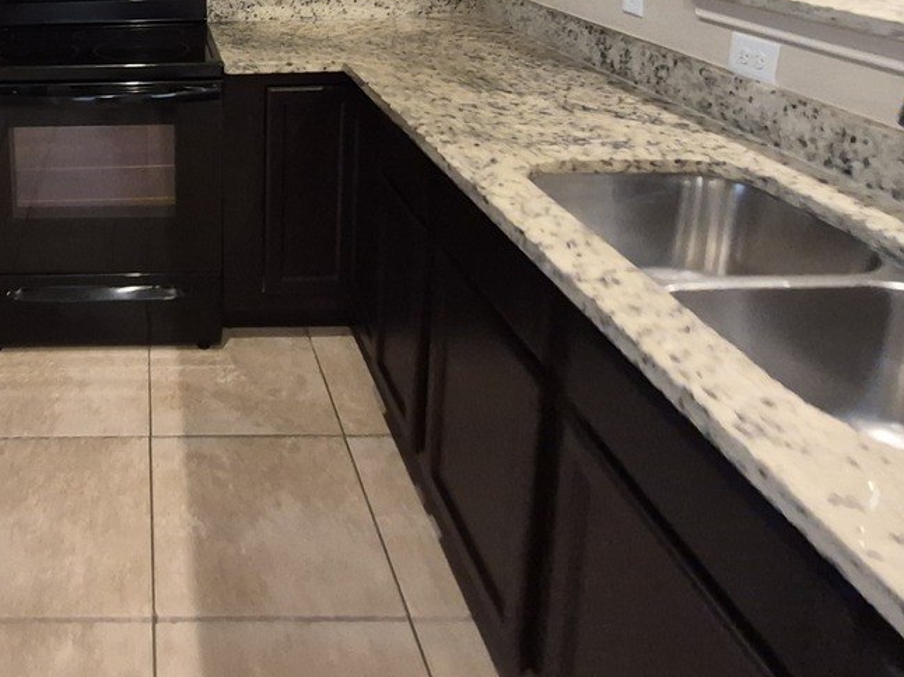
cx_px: 133
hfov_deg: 55.5
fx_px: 757
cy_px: 22
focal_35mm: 29
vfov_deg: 42.6
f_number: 2.2
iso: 500
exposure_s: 1/60
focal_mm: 1.74
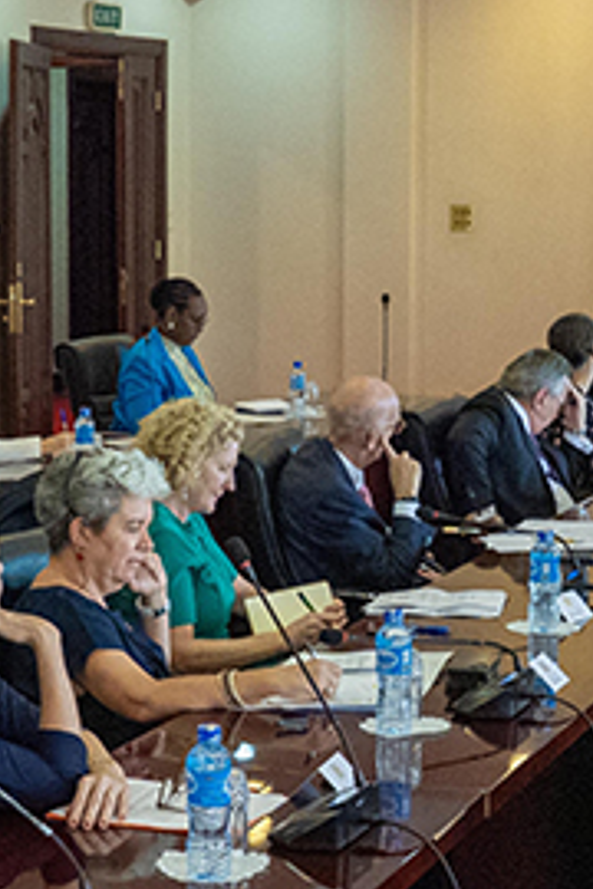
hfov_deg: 15.3
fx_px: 2199
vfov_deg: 22.8
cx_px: 412
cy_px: 515
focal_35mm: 89
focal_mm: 24
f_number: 5
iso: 5000
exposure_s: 1/160
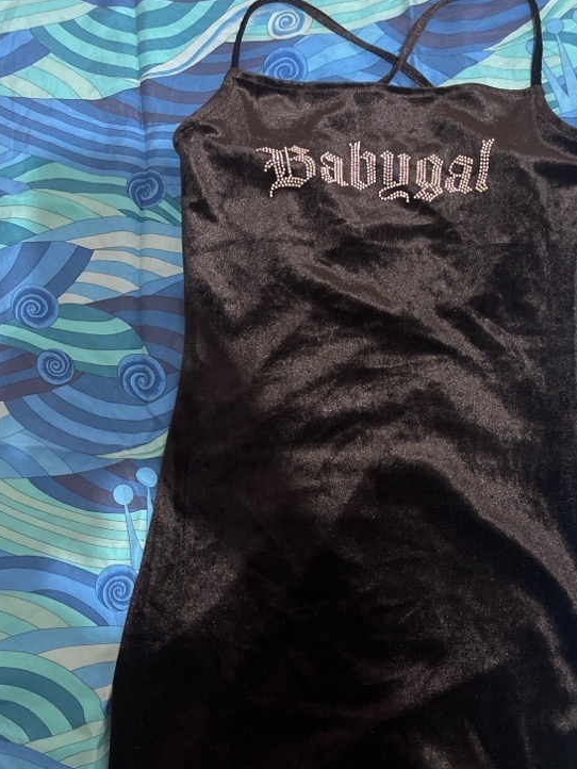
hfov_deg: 39.4
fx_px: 800
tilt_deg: -80.2
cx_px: 362
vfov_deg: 50.5
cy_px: 509
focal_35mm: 36
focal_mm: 5.7
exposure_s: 1/30
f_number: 1.5
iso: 640
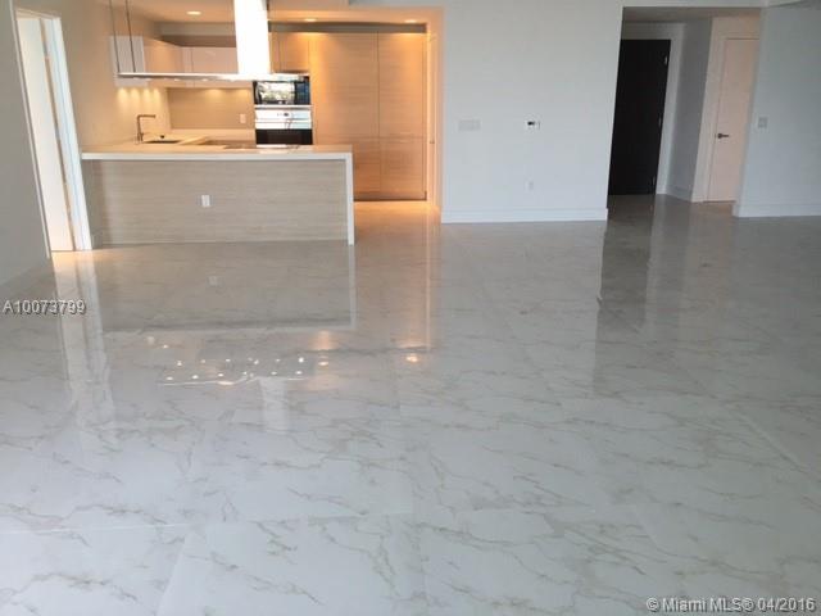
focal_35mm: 29
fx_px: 688
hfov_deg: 61.7
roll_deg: +0.9
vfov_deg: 48.2
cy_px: 308
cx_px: 410
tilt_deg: -16.6
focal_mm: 4.15
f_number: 2.2
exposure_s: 1/40
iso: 25
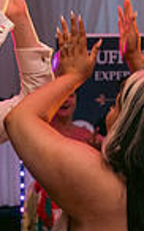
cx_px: 103
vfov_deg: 15.9
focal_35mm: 130
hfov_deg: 10.0
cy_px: 213
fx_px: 818
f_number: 3.5
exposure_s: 1/160
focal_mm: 32
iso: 2500
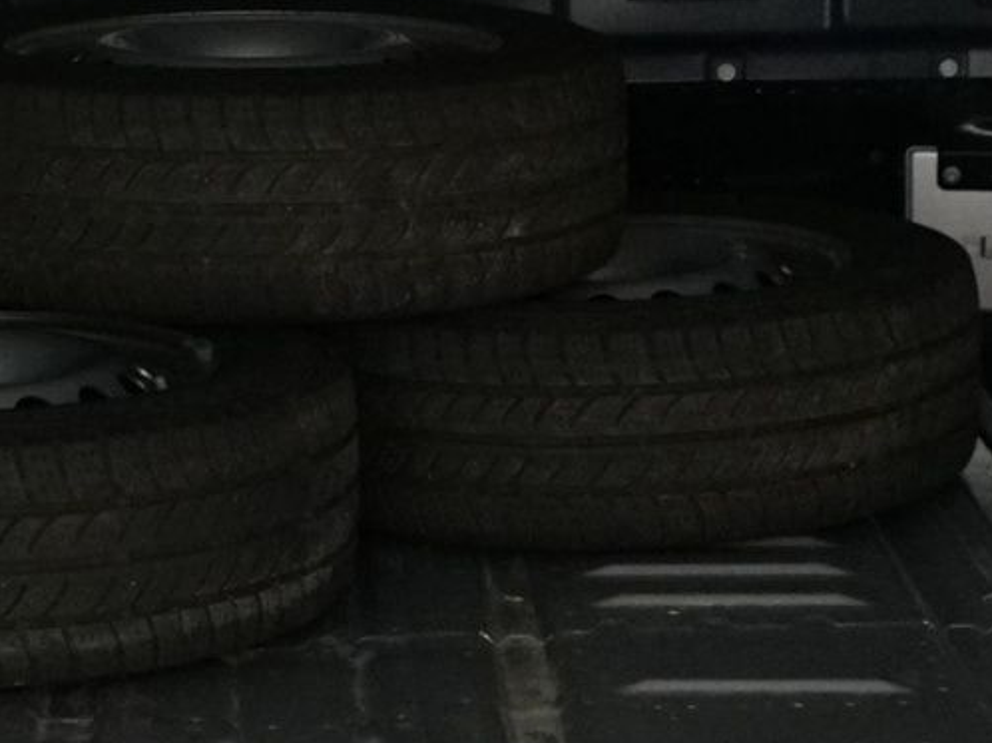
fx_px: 4010
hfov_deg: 14.0
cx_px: 225
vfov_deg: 10.6
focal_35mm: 140
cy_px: 258
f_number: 3.5
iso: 3200
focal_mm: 29
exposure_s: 1/160
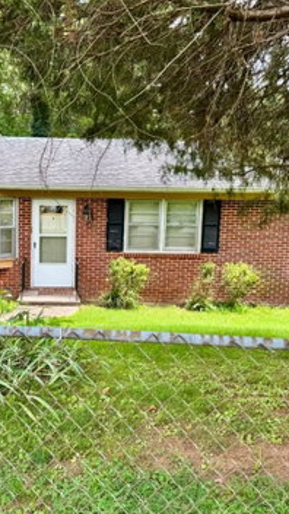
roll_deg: -0.8
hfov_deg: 30.8
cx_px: 80
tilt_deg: -8.2
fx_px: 518
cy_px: 263
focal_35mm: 38
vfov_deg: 52.8
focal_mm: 6.76
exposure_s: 1/289
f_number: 1.78
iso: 80
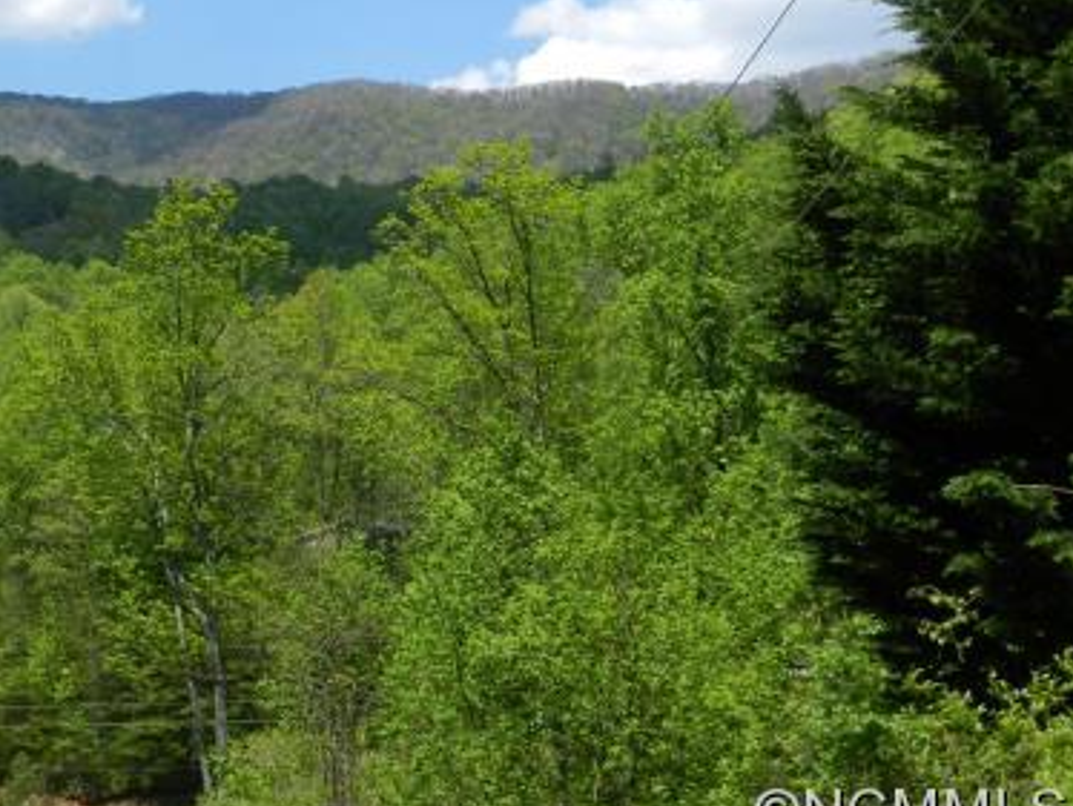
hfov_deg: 32.1
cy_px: 252
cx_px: 278
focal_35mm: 59
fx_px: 1830
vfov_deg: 24.7
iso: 160
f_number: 4
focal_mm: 6.7
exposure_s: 1/1000
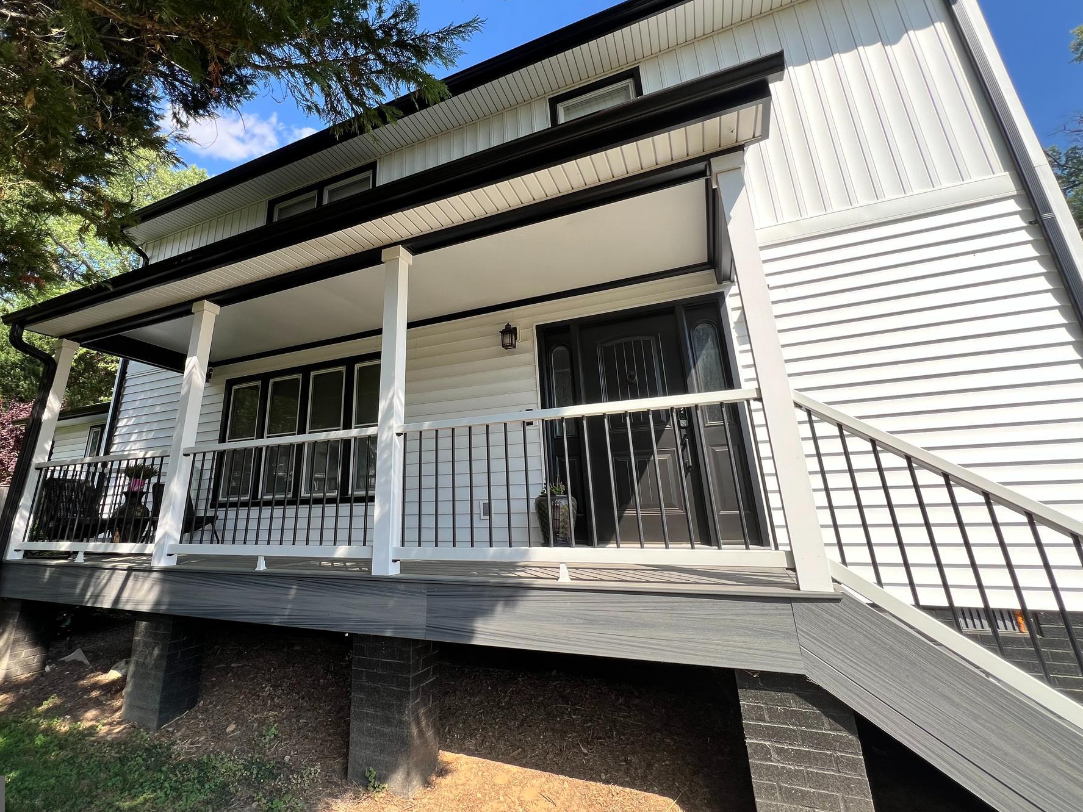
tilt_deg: +16.6
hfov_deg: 97.7
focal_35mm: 15
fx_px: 469
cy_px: 357
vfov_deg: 81.4
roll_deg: +0.7
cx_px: 477
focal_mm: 1.57
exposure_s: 1/388
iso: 32
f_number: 1.8
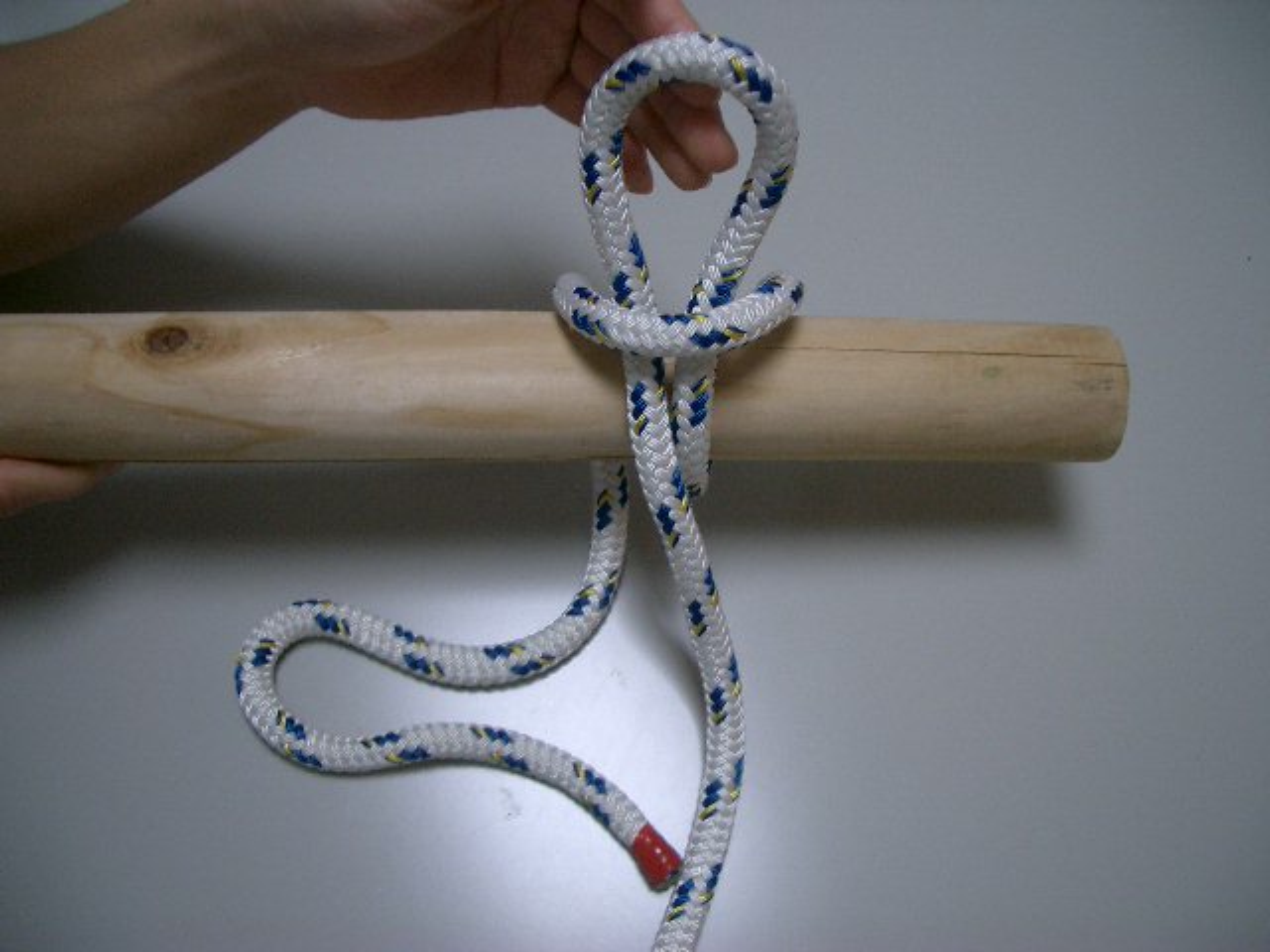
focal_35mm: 35
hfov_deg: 52.6
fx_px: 1284
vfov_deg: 40.7
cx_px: 635
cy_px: 476
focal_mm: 5.8
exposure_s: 1/40
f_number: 2.6
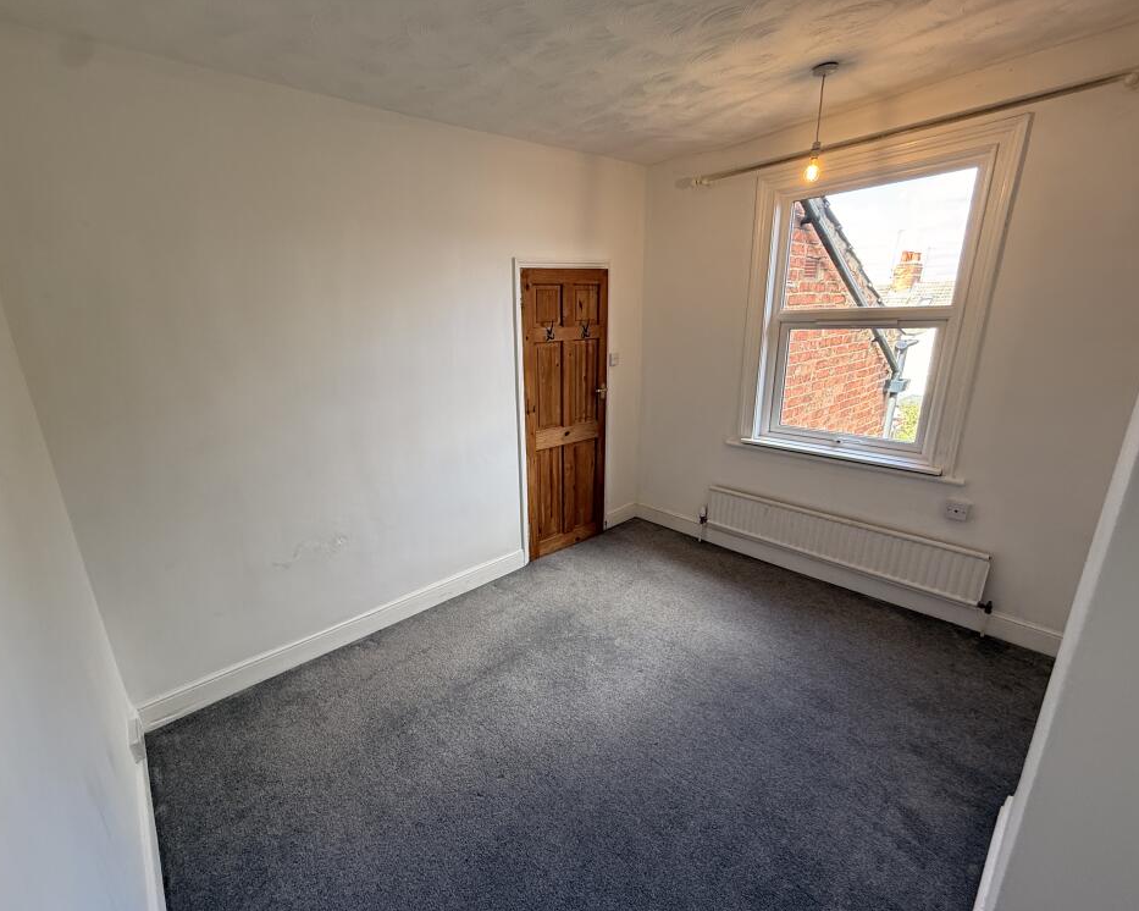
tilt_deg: -16.6
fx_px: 506
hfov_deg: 96.5
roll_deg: +1.1
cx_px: 516
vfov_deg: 84.0
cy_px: 464
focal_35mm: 15
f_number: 2.2
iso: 80
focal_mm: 2.22
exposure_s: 1/100
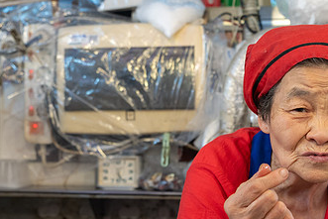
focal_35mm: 108
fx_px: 984
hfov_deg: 18.8
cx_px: 242
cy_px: 175
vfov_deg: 12.6
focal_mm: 48
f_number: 3.5
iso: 320
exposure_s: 1/100
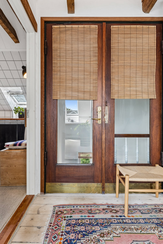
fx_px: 143
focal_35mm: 21
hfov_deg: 59.5
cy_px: 122
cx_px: 82
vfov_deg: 81.2
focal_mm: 14
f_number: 8
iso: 200
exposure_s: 1/6
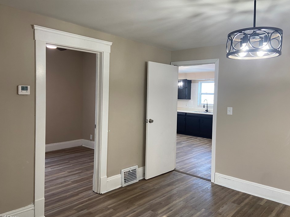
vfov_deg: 49.7
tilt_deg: -3.3
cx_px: 143
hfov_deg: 63.4
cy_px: 106
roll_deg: -2.3
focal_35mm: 28
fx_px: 235
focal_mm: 4.25
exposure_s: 1/60
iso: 80
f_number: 1.8
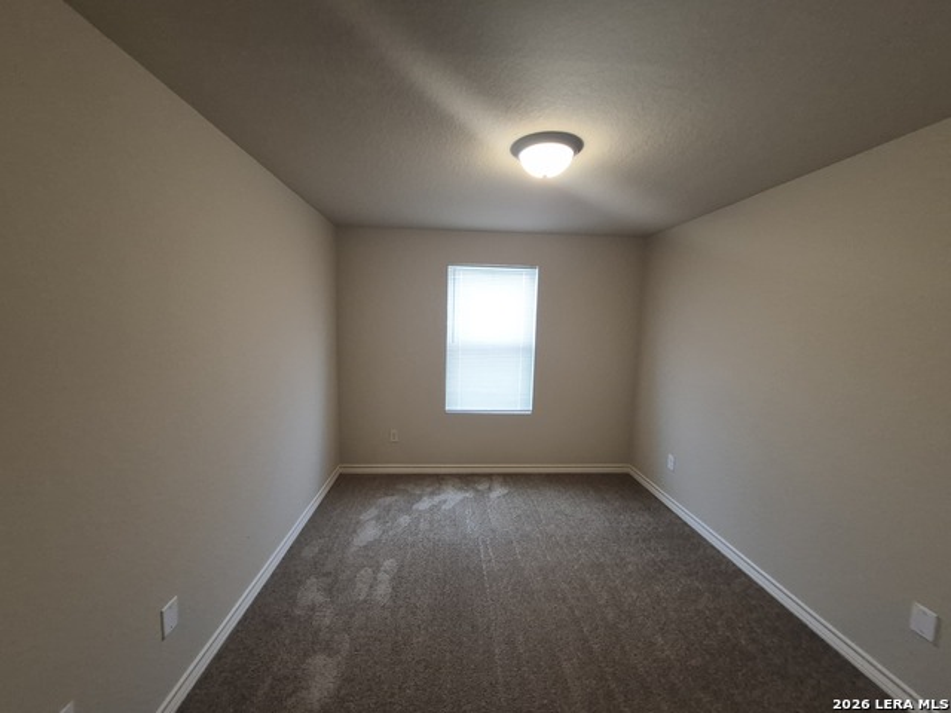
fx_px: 357
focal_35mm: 13
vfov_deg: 89.9
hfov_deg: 106.2
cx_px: 476
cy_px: 356
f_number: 2.2
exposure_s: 1/60
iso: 200
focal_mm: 1.74
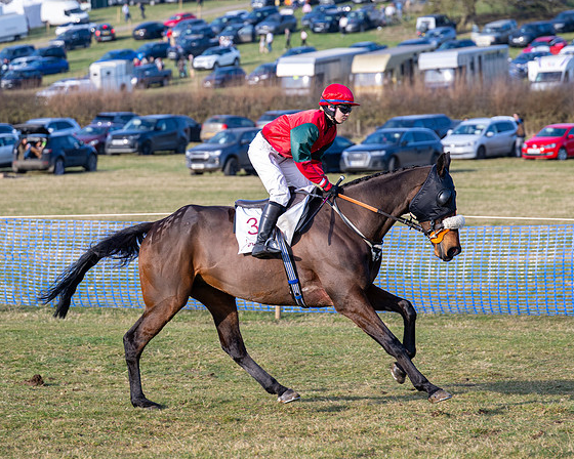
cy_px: 229
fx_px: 2820
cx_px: 245
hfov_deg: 11.6
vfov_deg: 9.3
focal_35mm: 166
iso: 125
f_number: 2.8
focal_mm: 96
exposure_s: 1/800
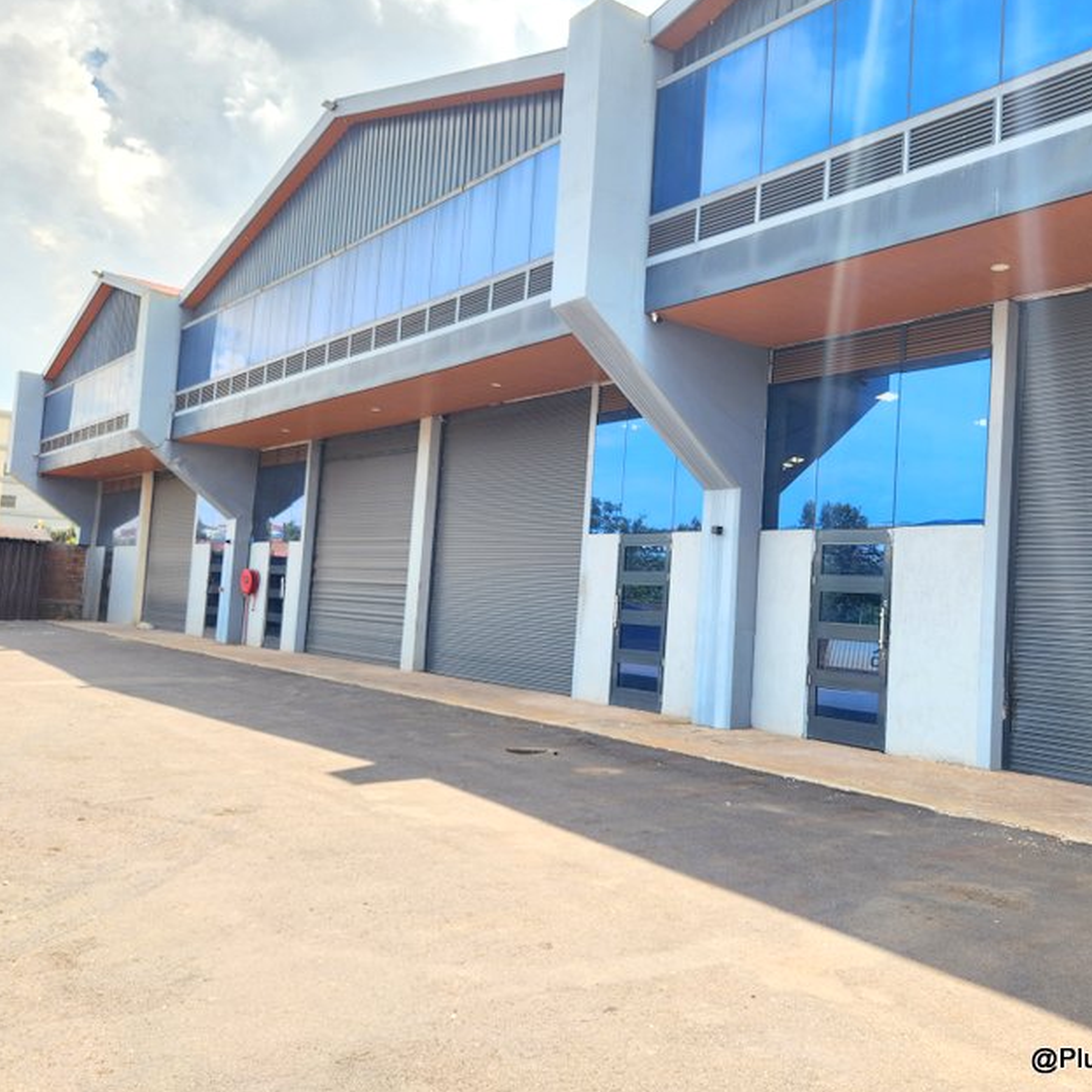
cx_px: 679
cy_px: 542
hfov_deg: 56.6
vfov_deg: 57.3
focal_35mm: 28
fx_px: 999
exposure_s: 1/531
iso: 20
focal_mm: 5.4
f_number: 1.8
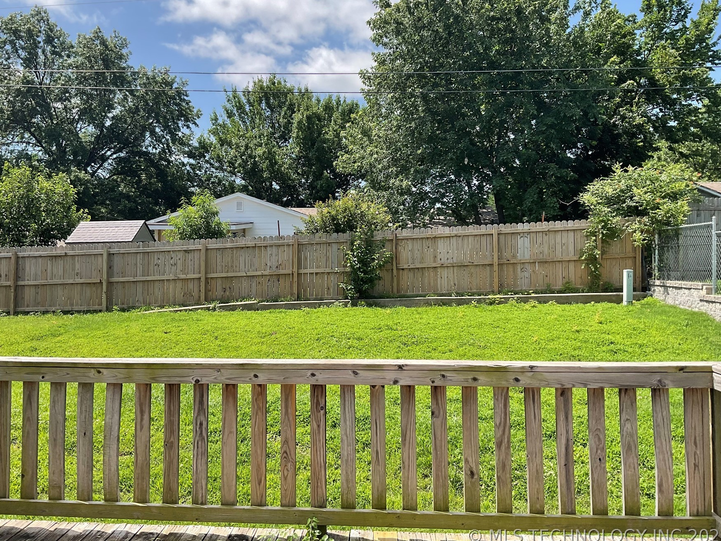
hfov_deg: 56.8
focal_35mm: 32
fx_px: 667
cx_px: 337
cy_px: 251
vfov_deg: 44.1
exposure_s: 1/1342
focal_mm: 3
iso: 16
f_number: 1.8
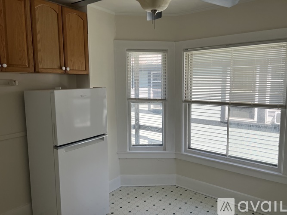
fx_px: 216
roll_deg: +1.4
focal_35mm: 26
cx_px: 144
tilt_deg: -5.5
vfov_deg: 53.0
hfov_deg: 67.3
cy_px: 108
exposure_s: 1/674
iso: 50
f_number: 1.5
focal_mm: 5.7
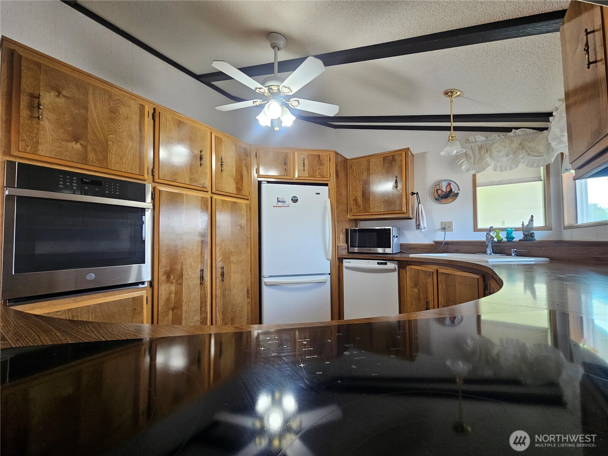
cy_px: 228
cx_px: 304
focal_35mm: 13
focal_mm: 2.2
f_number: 2.2
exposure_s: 1/60
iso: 125
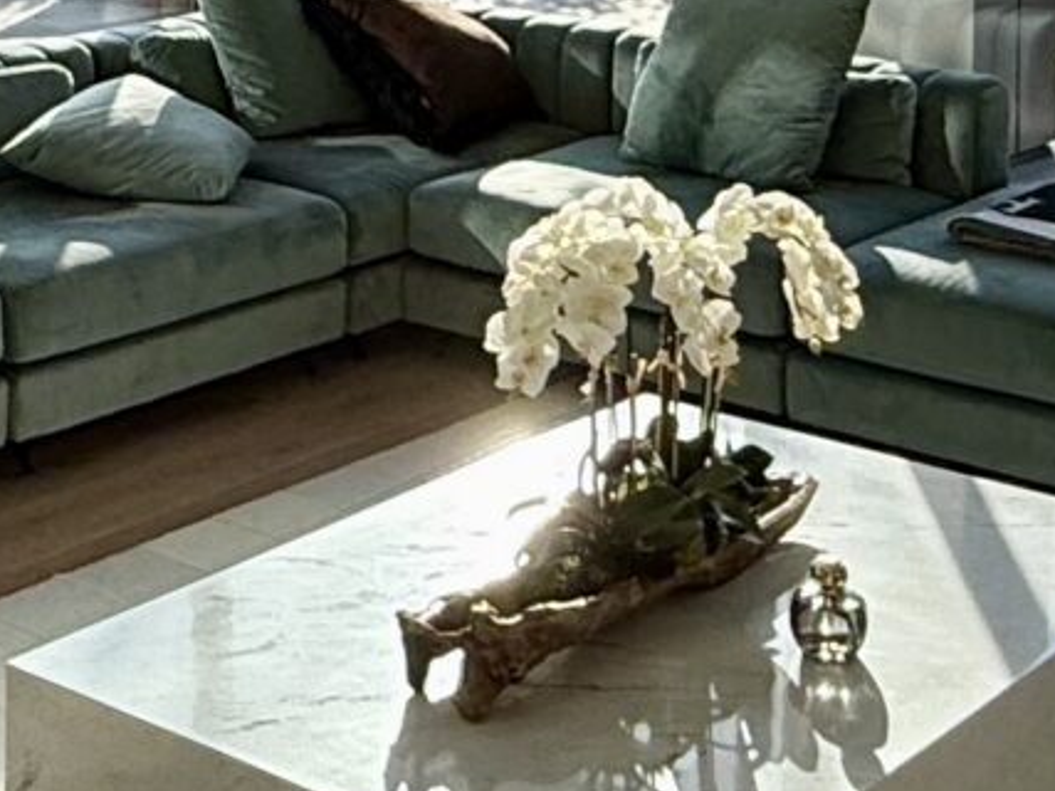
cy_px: -326
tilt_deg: -0.2
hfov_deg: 23.1
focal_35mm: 84
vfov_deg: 16.3
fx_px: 2559
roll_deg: -0.2
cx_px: 292
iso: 64
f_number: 2.2
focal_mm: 2.22
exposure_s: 1/864
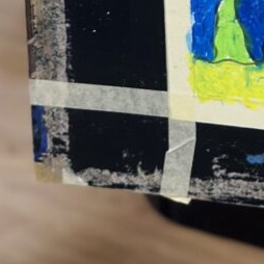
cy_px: -275
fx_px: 1924
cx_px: 490
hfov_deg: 7.6
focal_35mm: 223
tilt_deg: -20.4
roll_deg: -1.5
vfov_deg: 7.5
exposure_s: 1/100
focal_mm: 6.86
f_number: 1.78
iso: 100
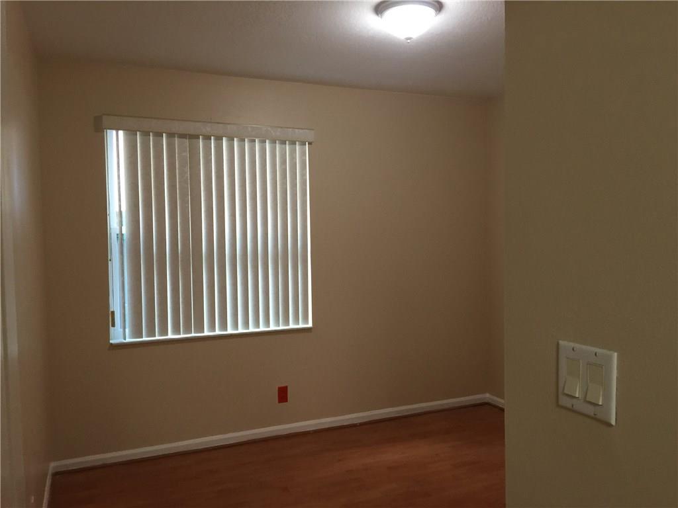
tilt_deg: -1.7
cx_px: 339
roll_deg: -0.3
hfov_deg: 61.7
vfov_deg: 48.2
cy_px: 254
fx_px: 568
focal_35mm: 29
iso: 80
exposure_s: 1/15
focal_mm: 4.15
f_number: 2.2
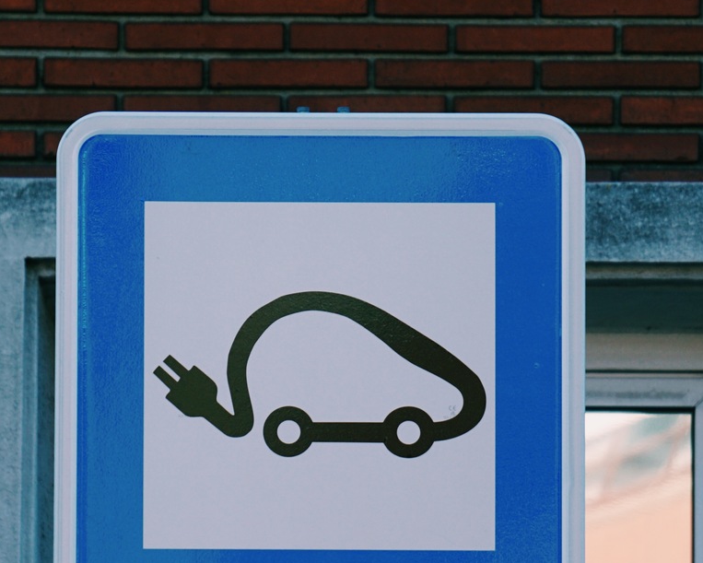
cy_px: 339
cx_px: 323
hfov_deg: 3.9
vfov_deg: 3.1
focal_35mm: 499
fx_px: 10390
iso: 100
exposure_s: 1/250
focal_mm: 141
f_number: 5.6
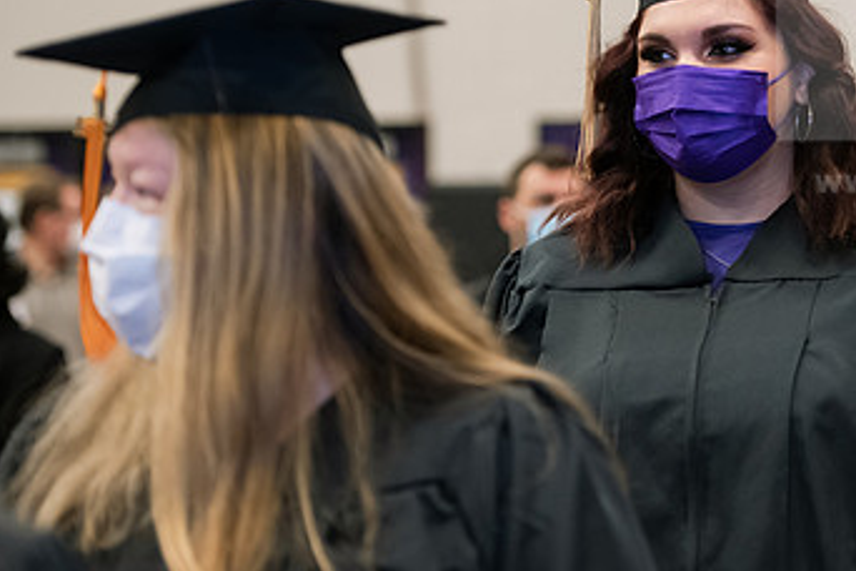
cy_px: 234
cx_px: 701
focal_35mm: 178
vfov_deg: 7.7
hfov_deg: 11.5
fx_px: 4232
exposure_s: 1/200
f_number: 3.5
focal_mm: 105
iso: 1600
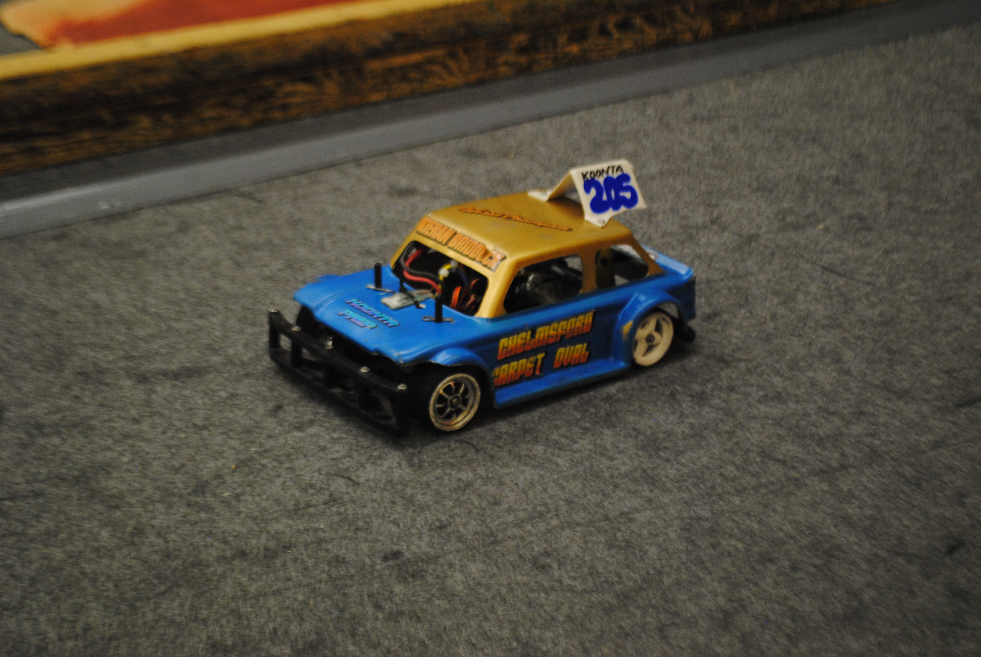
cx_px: 490
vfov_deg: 19.0
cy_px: 328
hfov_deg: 28.0
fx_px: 1964
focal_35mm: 72
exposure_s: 1/30
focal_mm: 48
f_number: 5.6
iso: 640
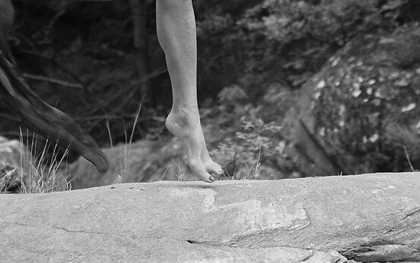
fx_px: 4328
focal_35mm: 378
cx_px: 158
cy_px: -189
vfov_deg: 3.5
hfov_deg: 5.6
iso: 400
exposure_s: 1/500
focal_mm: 85
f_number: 5
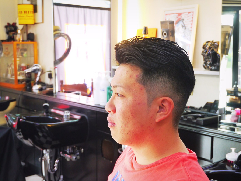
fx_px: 348
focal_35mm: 50
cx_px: 120
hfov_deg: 38.2
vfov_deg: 29.1
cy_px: 90
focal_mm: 25
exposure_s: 1/60
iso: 500
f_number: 5
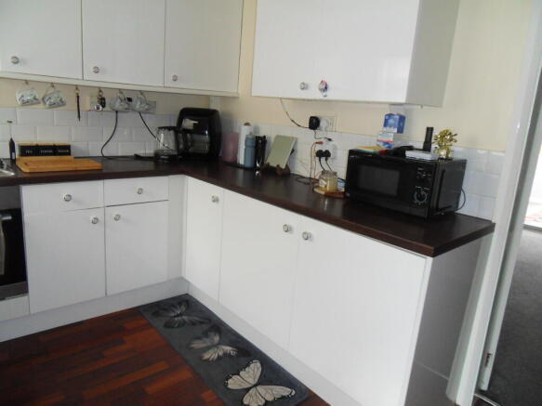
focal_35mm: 24
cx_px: 271
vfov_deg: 56.8
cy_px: 203
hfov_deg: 71.6
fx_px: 376
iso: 200
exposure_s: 1/30
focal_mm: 4.2
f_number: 3.3
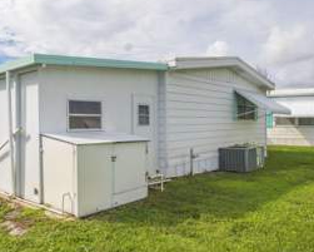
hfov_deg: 56.4
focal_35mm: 31
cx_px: 116
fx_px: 288
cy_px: 122
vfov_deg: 47.1
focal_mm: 11.5
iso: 320
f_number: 8
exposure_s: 1/800
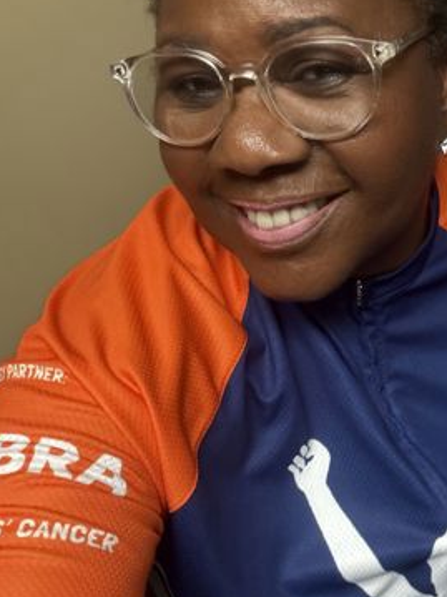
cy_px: 307
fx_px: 844
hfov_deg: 29.1
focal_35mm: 49
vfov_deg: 38.9
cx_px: 349
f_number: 1.9
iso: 250
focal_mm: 2.69
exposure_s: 1/40
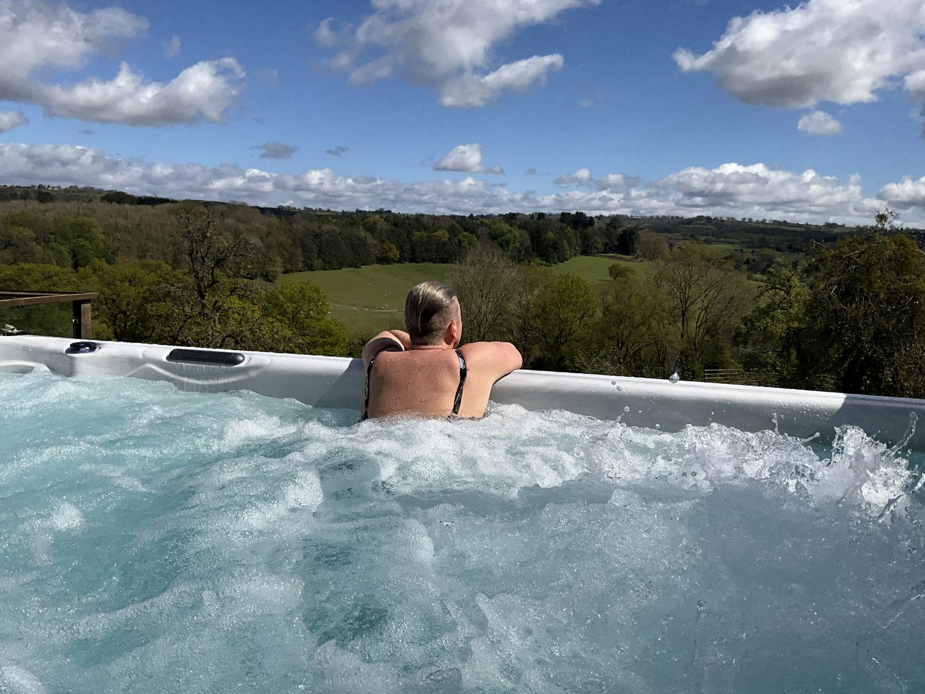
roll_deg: -2.5
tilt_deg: -6.8
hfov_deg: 60.0
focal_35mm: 30
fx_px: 802
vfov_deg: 46.8
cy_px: 346
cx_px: 466
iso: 25
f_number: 1.8
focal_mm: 3
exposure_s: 1/4405
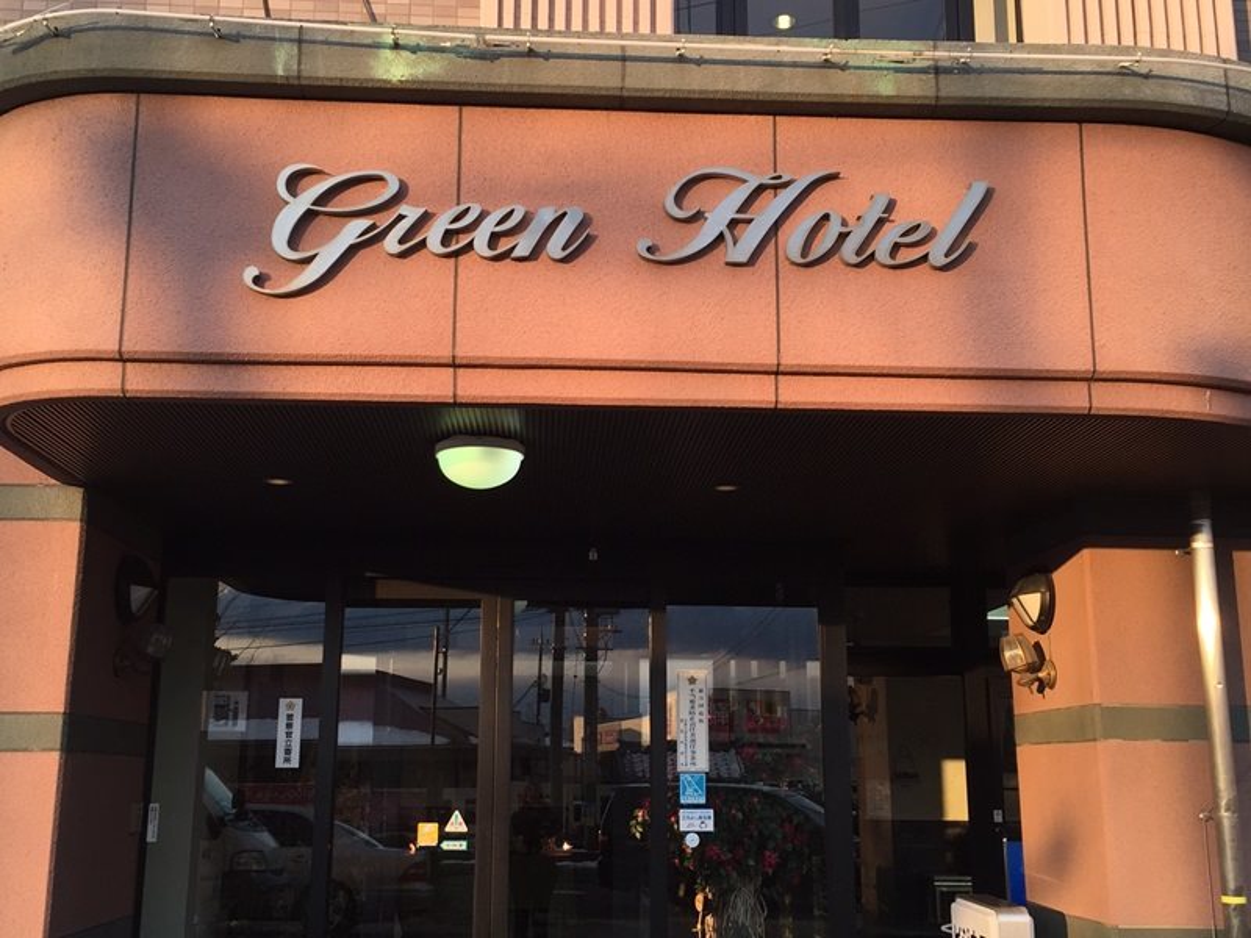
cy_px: 469
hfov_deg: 61.7
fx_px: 1048
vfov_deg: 48.2
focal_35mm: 29
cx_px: 626
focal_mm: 4.15
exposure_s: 1/455
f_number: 2.2
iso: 32
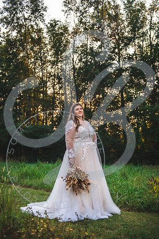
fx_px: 238
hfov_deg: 36.9
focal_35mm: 36
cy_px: 120
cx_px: 80
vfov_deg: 53.1
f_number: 2.8
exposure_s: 1/250
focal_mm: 36
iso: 100
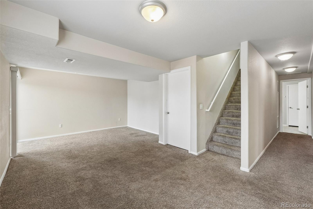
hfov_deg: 100.4
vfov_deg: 77.3
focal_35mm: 15
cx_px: 156
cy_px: 104
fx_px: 130
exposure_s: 1/8
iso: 320
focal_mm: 10
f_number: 9
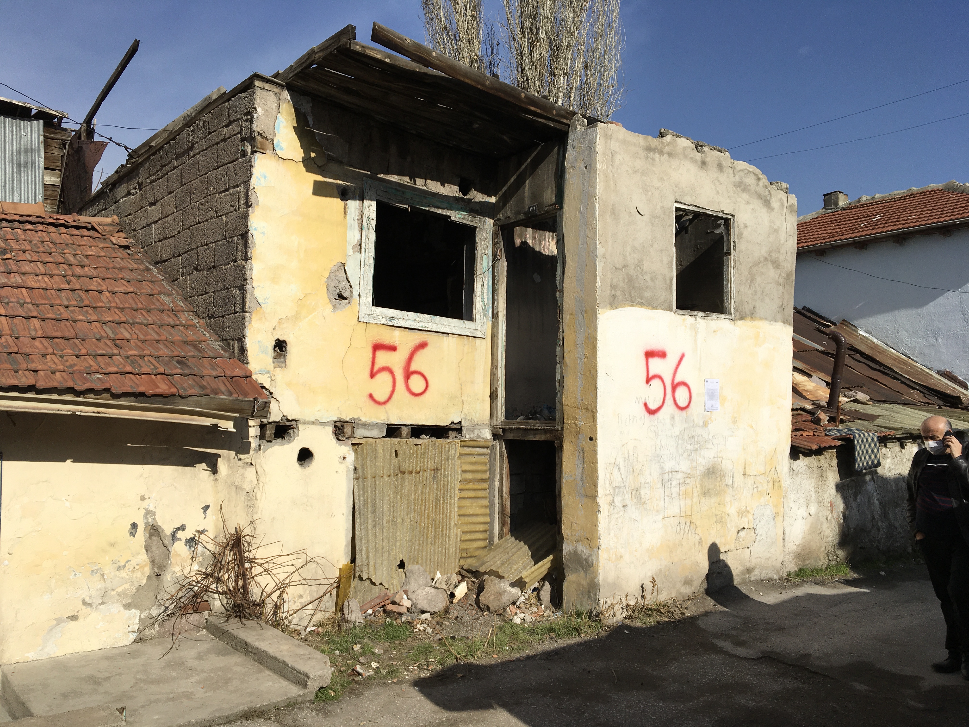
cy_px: 364
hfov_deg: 61.7
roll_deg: -0.7
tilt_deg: +3.9
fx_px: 812
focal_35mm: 29
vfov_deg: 48.2
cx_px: 484
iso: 25
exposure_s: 1/3846
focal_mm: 4.15
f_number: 2.2
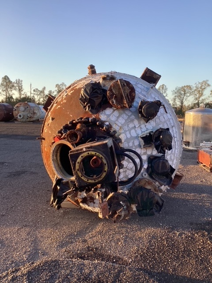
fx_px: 253
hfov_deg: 45.4
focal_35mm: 31
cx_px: 106
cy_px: 142
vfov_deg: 58.4
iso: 25
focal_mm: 3.3
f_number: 2.4
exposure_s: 1/191
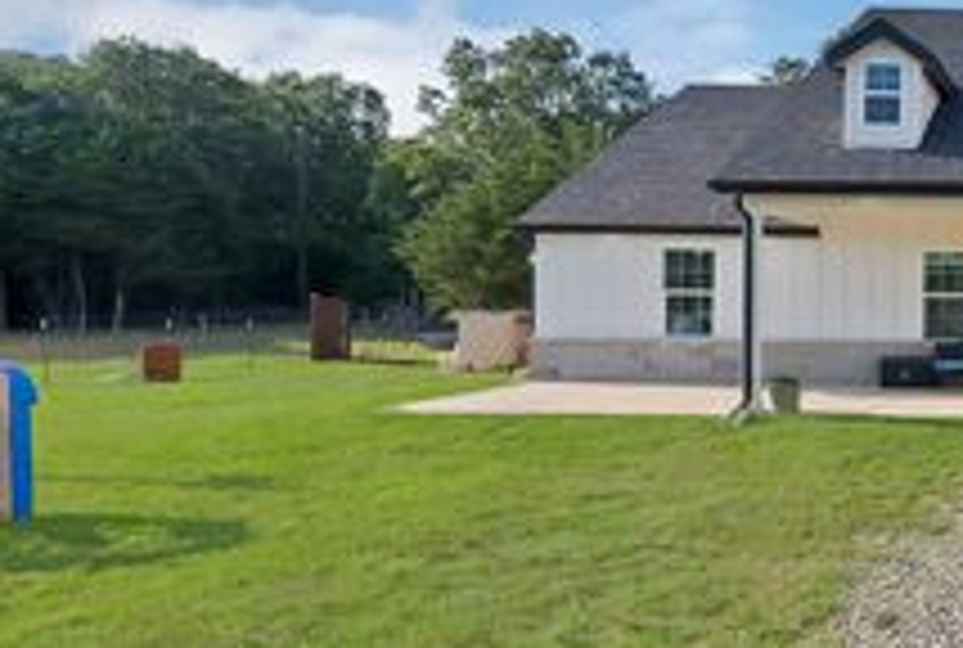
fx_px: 751
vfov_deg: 46.6
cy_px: 304
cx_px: 1112
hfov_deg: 44.8
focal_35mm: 28
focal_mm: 12
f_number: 9
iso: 640
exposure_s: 1/250
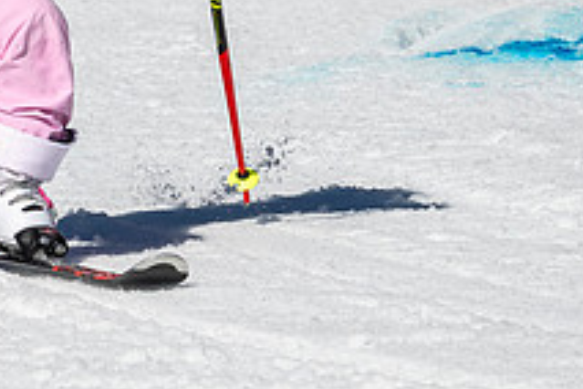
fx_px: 34151
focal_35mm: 2109
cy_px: -7
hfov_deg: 1.0
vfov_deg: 0.7
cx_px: -95
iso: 200
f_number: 8
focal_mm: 400
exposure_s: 1/2000
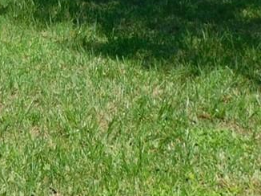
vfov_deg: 11.7
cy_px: -194
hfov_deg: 16.7
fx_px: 851
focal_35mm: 113
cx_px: -46
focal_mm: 4
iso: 125
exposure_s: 1/400
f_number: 6
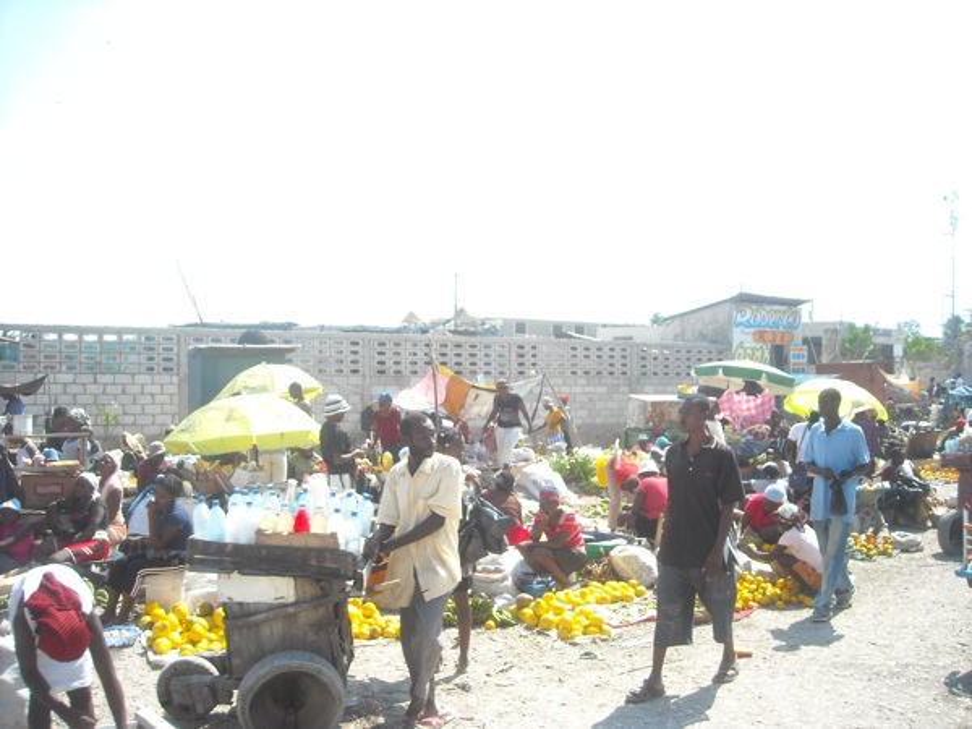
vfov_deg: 40.7
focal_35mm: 35
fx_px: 983
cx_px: 486
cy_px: 364
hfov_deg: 52.6
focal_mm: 5.7
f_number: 2.8
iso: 64
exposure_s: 1/458
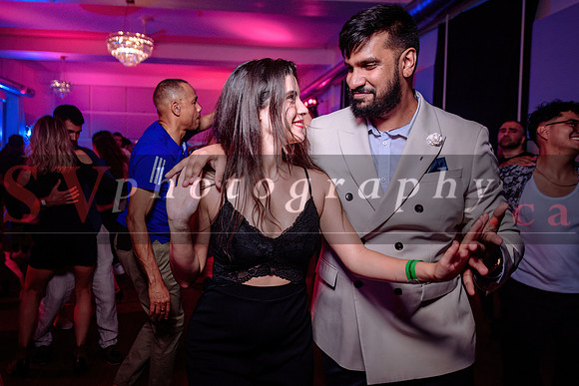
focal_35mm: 27
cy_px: 179
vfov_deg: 47.8
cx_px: 253
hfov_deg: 67.0
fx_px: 435
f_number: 2.8
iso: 800
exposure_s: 1/30
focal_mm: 24
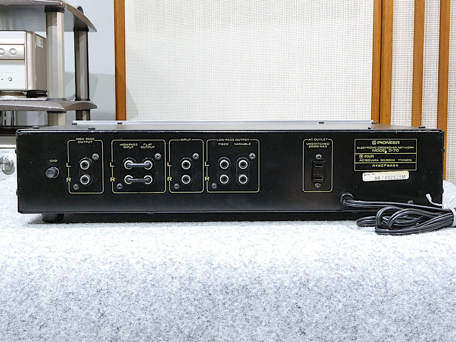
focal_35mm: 50
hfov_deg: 38.2
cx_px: 228
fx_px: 659
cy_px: 171
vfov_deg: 29.1
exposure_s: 1/3.2
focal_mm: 9
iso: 400
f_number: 8
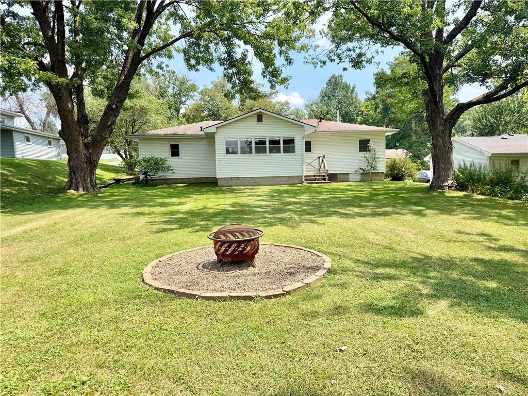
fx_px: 366
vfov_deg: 56.8
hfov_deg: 71.6
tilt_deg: -3.4
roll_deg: +2.0
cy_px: 198
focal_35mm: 24
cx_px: 264
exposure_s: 1/2445
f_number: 1.78
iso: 80
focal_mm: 6.76
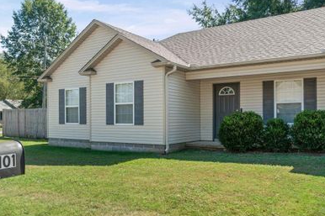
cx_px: 141
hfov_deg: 54.3
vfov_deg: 37.8
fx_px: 316
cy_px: 121
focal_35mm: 35
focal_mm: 18
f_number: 9
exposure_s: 1/80
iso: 250
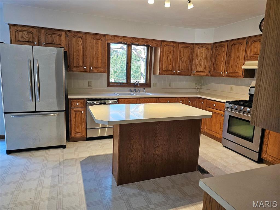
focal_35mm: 23
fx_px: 186
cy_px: 105
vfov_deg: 58.9
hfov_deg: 73.9
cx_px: 140
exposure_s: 1/120
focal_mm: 6.3
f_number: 1.7
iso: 400
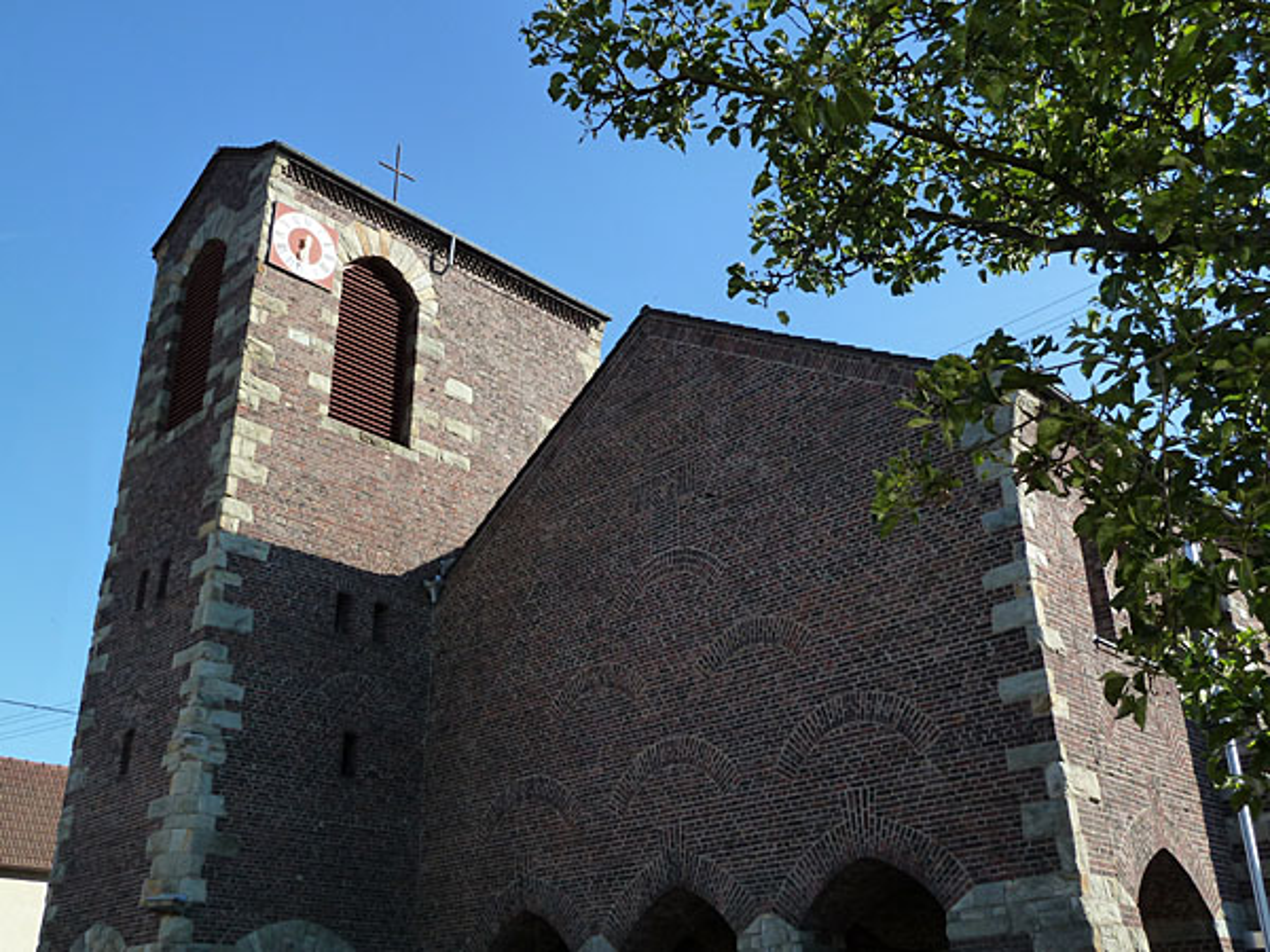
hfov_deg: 52.6
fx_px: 1284
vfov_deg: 40.7
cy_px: 476
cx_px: 635
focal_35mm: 35
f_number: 4
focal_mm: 5.7
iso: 125
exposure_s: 1/320
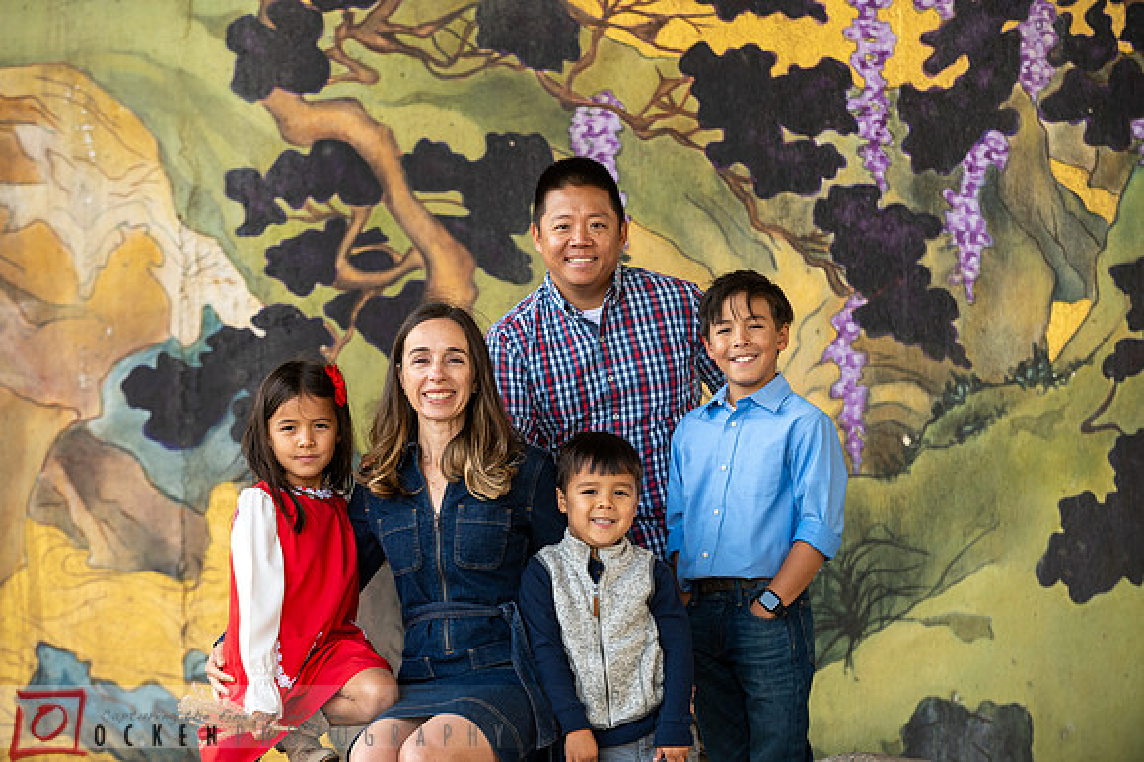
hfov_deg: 16.4
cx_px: 572
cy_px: 381
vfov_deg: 11.0
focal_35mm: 125
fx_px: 3970
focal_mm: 125
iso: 400
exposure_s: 1/200
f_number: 3.5
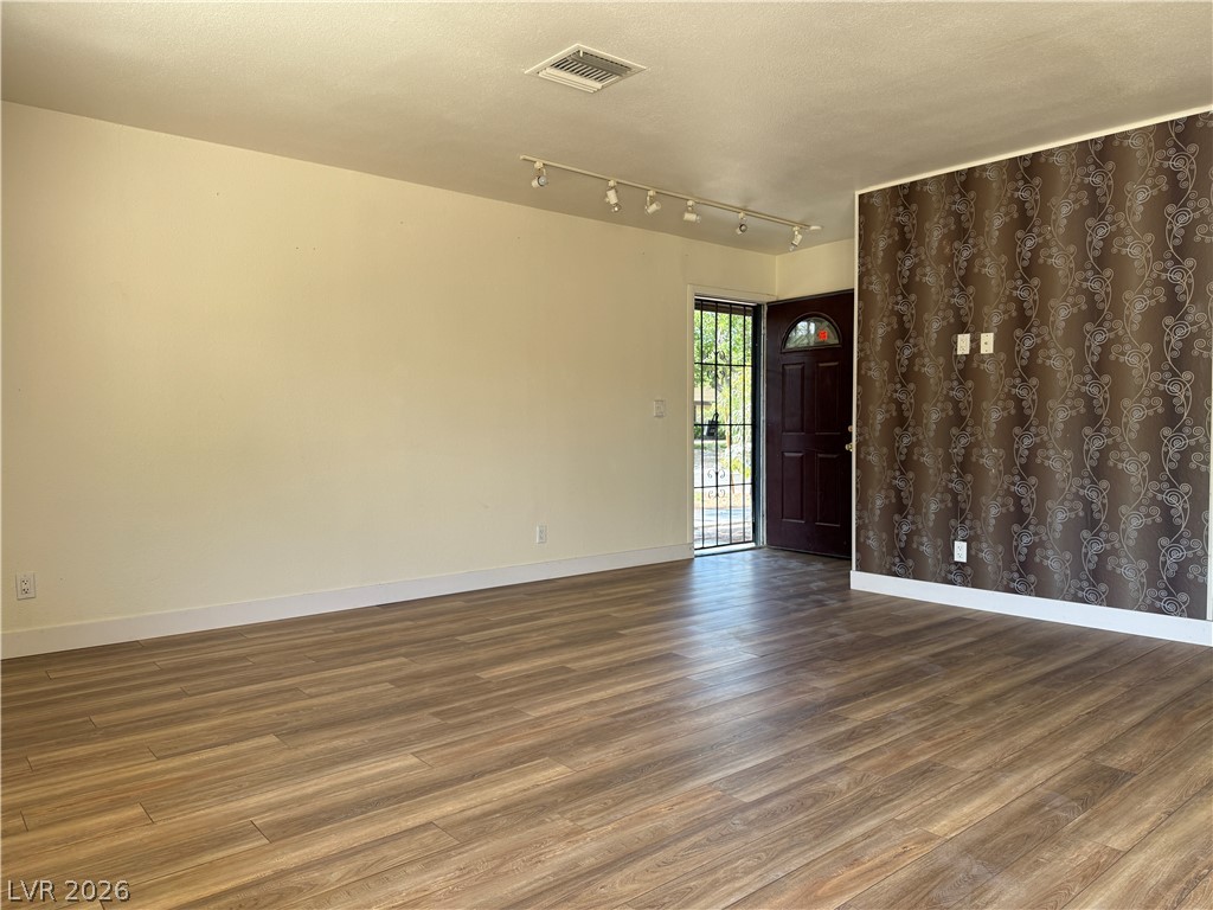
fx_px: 841
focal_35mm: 24
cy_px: 455
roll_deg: -0.2
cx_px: 606
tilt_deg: -1.7
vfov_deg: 56.8
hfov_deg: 71.6
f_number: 1.78
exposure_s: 1/168
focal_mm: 6.76
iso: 100
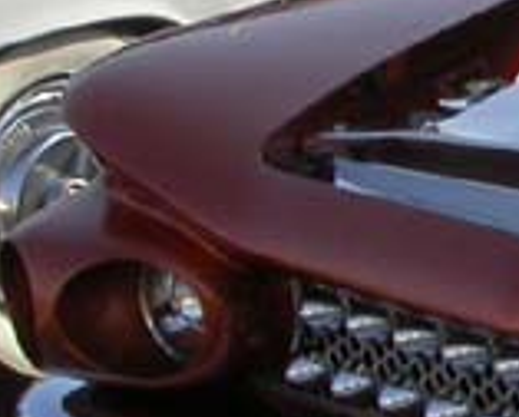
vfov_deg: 6.4
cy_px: 73
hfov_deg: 7.4
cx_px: 1286
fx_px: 3722
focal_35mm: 242
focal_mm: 7.85
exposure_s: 1/222
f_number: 6.7
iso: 100
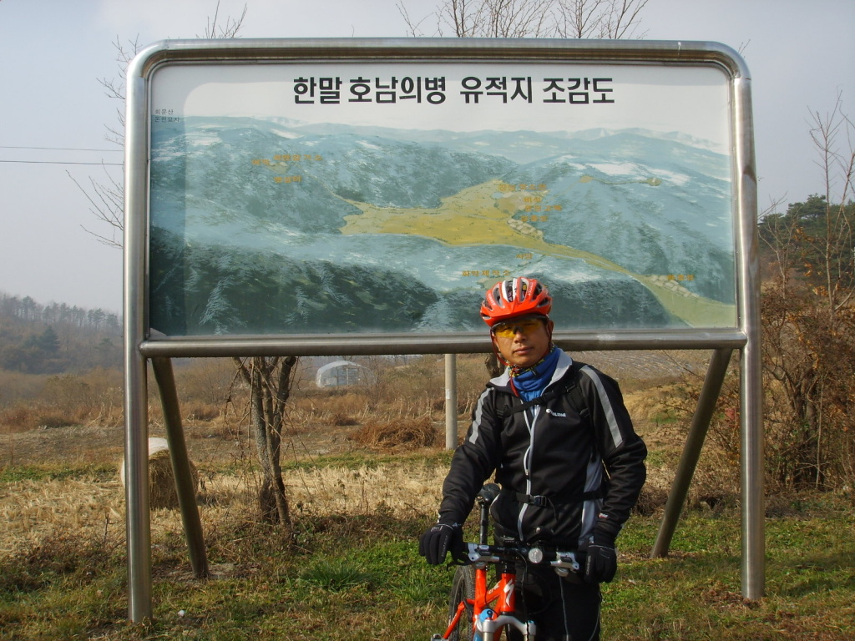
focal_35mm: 39
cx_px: 428
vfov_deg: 36.8
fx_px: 963
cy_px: 320
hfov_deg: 47.9
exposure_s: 1/350
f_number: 6.3
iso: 50
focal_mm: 6.6
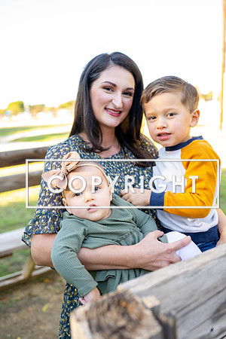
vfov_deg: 54.4
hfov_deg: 37.9
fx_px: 330
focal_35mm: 35
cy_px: 170
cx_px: 113
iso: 160
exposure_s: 1/200
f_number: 2.8
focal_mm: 35
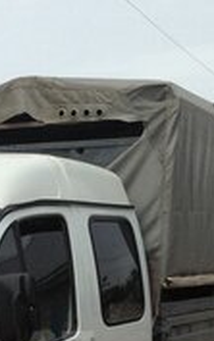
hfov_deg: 13.0
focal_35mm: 98
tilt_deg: -2.3
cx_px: -54
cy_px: 353
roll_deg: -1.0
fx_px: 912
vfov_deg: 20.4
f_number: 2.4
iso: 50
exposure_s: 1/1938
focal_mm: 4.12
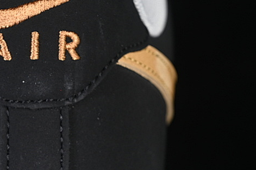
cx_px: 26
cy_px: 126
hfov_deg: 11.9
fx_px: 1223
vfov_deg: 8.0
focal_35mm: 172
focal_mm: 50
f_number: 6.3
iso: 160
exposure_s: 1/60
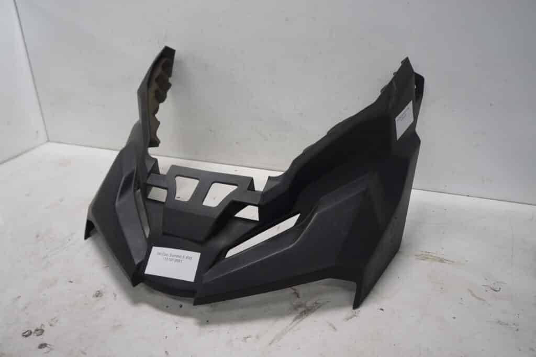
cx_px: 268
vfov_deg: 47.9
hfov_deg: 67.4
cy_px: 178
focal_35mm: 27
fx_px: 402
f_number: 5
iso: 250
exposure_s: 1/60
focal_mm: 18
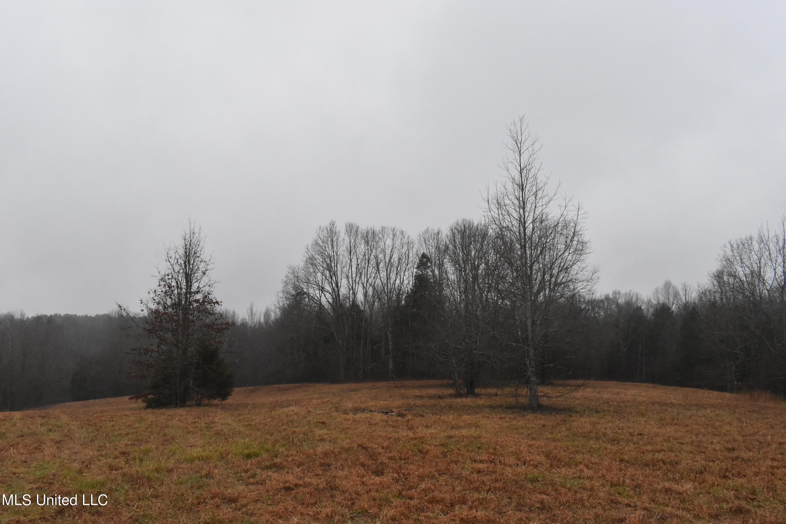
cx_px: 393
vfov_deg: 43.6
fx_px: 655
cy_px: 262
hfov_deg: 61.9
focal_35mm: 30
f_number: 13
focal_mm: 20
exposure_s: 1/1000
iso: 3200
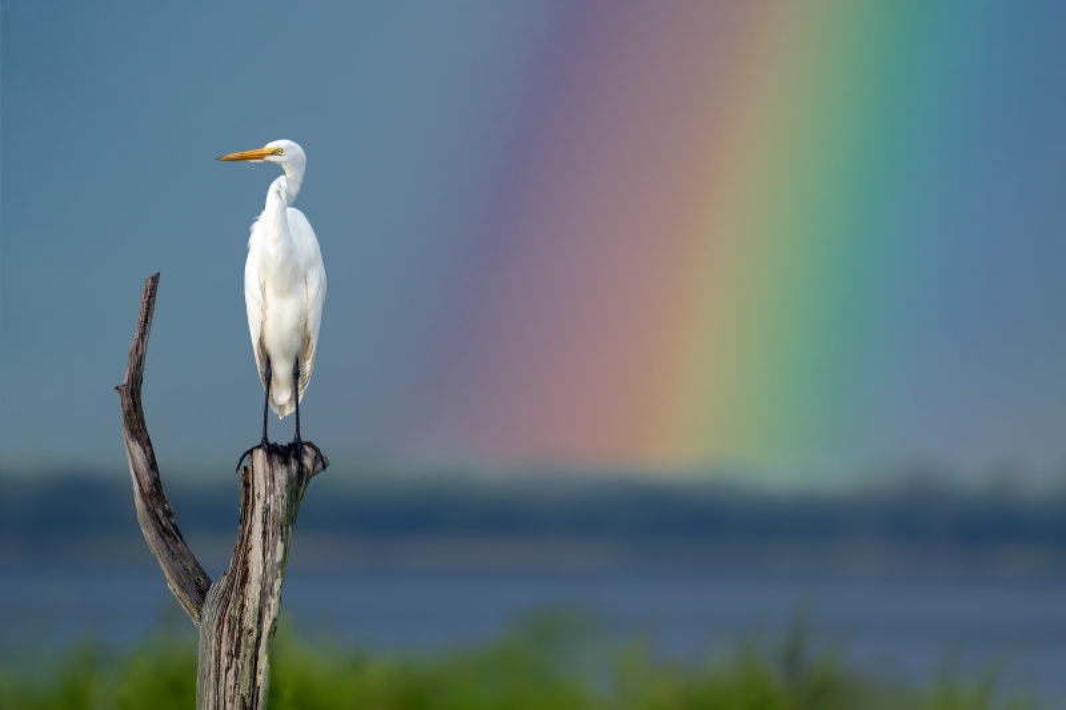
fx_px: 17762
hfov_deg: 3.4
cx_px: 533
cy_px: 355
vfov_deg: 2.3
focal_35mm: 600
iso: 640
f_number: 6.3
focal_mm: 600
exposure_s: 1/800
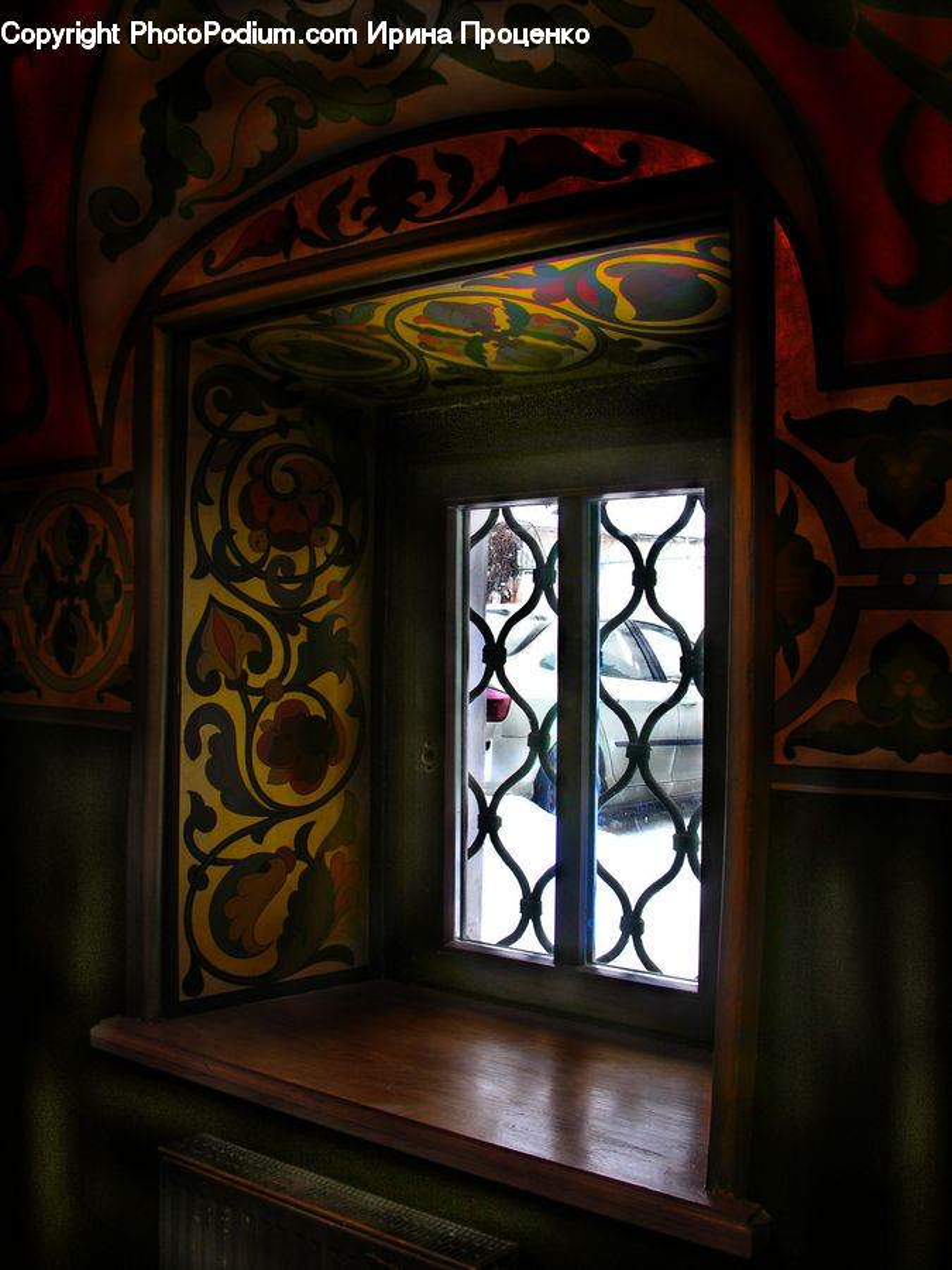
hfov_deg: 40.7
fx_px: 1283
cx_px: 476
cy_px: 635
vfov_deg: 52.6
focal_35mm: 35
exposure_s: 1/16.5
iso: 50
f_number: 2.8
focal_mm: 8.9
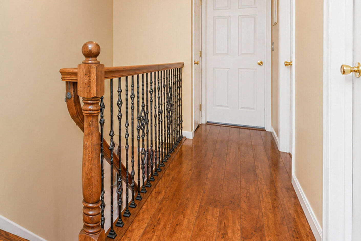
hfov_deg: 59.9
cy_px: 59
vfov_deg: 43.5
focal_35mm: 29
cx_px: 86
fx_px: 291
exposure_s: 1/6
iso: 64
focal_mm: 16
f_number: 4
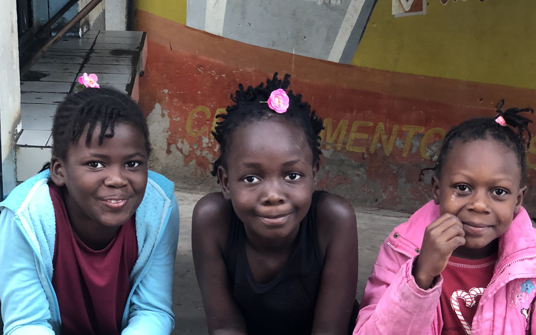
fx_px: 1271
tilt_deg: -17.4
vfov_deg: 14.9
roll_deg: -0.5
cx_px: 285
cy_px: 265
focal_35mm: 87
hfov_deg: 23.8
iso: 64
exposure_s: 1/60
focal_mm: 6
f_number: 2.4
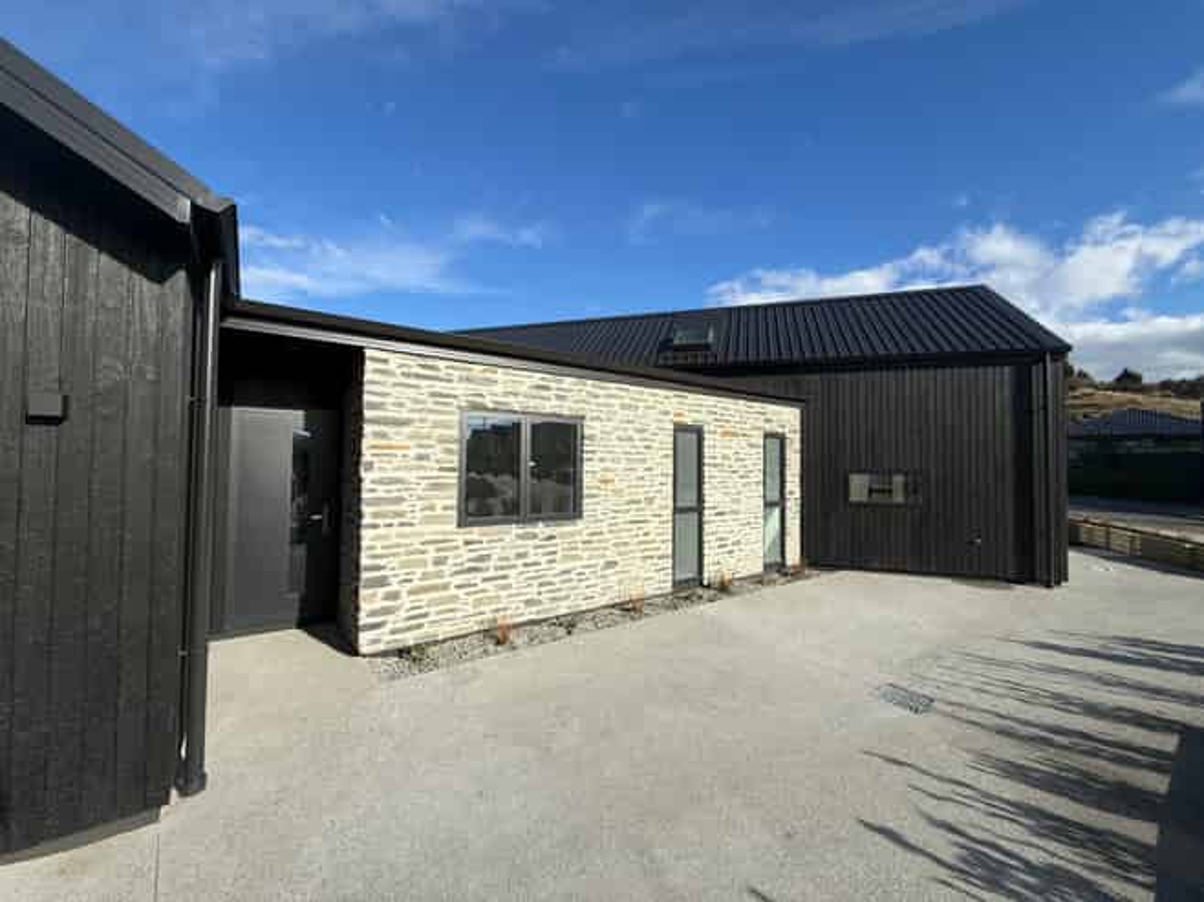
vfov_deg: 85.6
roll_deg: -0.9
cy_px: 451
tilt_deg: +1.0
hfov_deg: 102.1
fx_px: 487
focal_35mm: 14
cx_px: 602
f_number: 2.2
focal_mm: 2.22
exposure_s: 1/2976
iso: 50
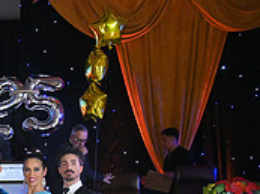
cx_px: -173
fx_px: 727
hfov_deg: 17.4
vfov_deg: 14.4
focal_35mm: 97
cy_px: 264
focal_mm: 30
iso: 3200
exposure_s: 1/320
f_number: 6.3
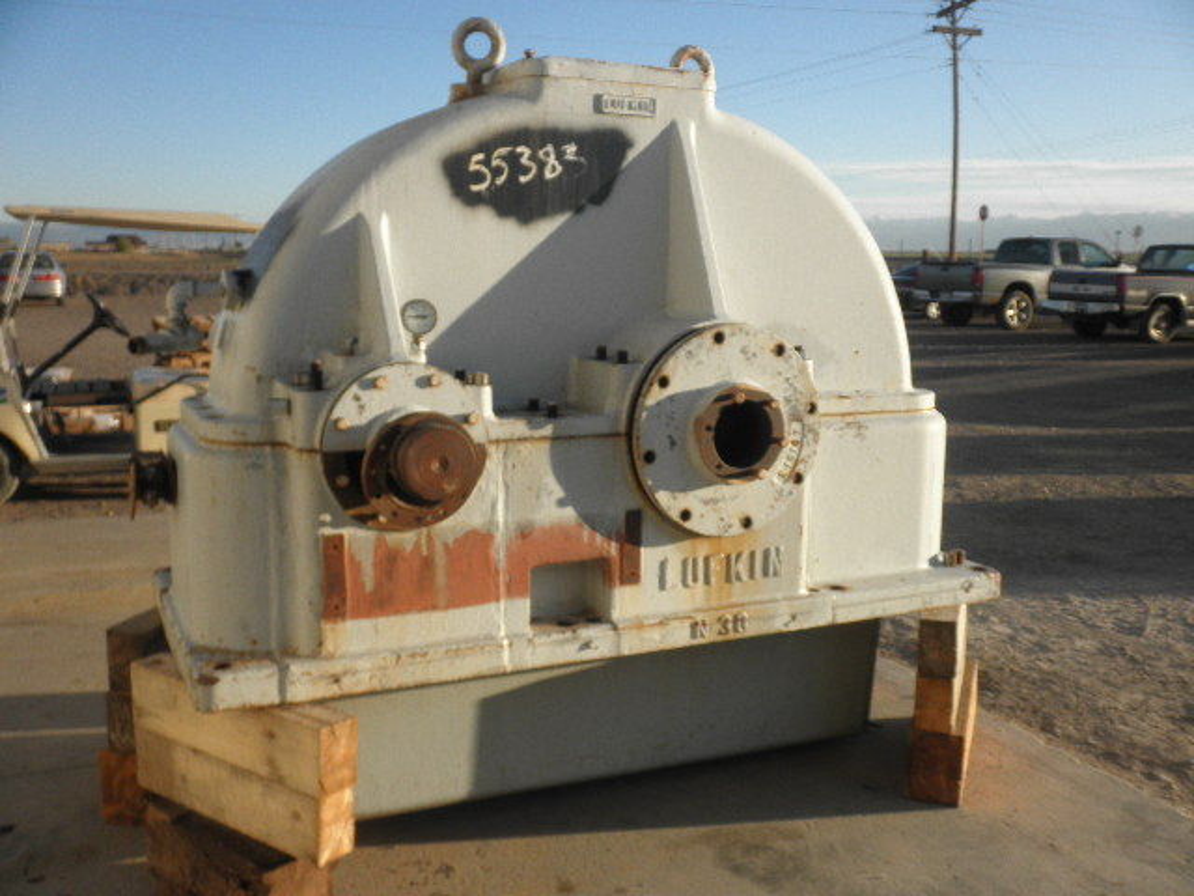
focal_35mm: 35
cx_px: 597
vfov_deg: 40.7
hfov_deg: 52.6
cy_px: 448
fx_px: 1207
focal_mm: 6.1
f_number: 3.2
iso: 64
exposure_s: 1/500
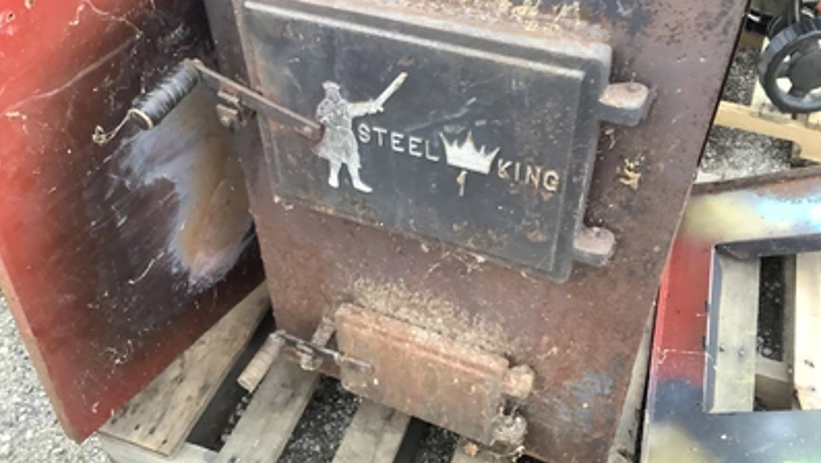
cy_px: 250
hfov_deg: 58.0
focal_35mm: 34
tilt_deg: -48.3
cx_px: 409
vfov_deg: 34.7
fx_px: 741
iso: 200
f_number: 2.4
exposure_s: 1/60
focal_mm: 3.3
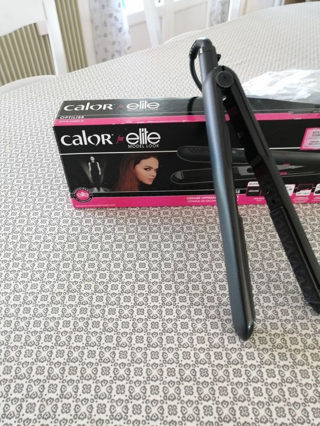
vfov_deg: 67.3
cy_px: 213
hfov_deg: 53.1
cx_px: 160
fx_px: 320
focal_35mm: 26
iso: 250
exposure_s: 1/33.3
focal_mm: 3.95
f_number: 1.8
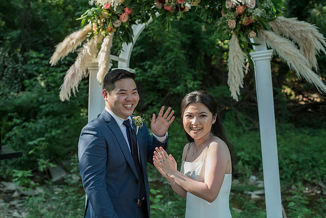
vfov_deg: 27.0
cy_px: 109
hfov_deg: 39.6
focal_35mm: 50
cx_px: 163
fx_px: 453
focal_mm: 50
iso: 1000
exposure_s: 1/1000
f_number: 4
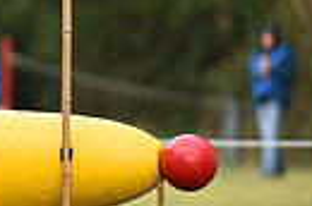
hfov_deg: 1.4
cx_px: -300
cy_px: 55
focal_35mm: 1474
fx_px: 12744
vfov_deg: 0.9
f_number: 4.5
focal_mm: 330
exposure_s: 1/1000
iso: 1100
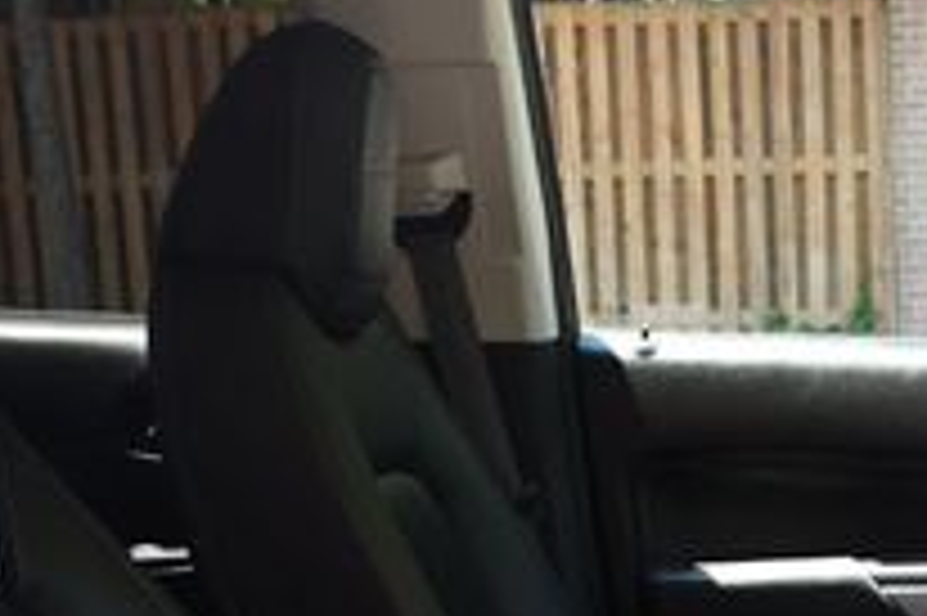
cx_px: 990
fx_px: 2161
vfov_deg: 15.4
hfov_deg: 22.9
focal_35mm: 84
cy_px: 809
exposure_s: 1/250
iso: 500
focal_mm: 18
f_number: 3.5
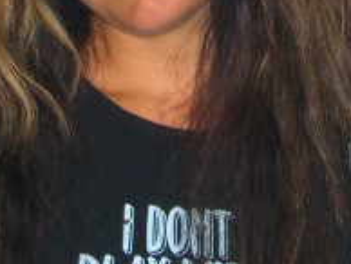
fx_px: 2843
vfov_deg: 5.3
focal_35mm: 280
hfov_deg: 7.1
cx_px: 181
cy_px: -45
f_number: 4
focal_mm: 14.2
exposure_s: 1/60
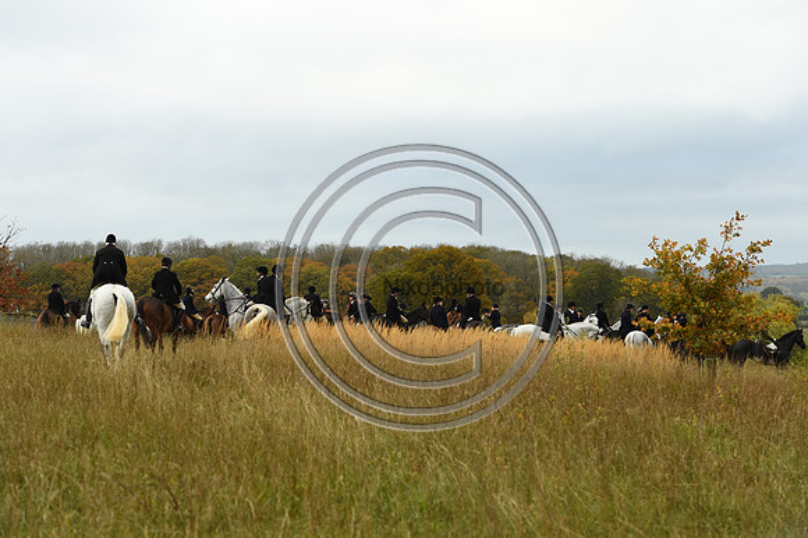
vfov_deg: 16.1
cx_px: 404
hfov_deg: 23.9
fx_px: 1907
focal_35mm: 85
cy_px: 269
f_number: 5.6
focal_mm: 85
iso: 1100
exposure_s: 1/1250
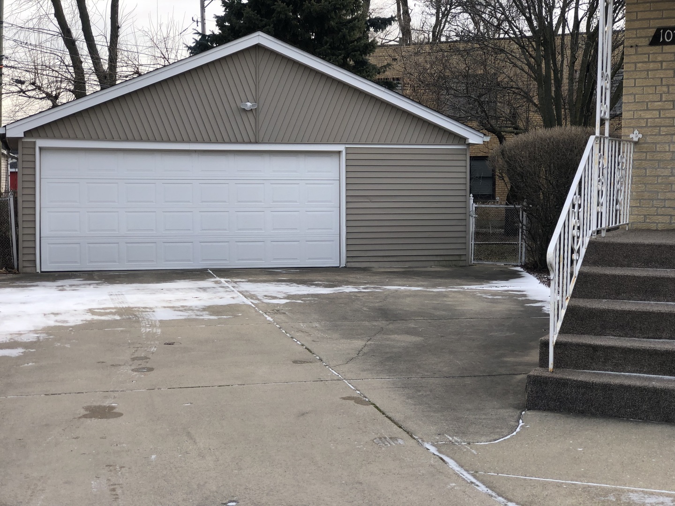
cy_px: 253
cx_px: 338
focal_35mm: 57
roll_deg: -0.1
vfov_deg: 25.7
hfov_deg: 33.8
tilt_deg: -2.8
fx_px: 1111
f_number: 2.8
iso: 20
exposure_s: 1/296
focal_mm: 6.6
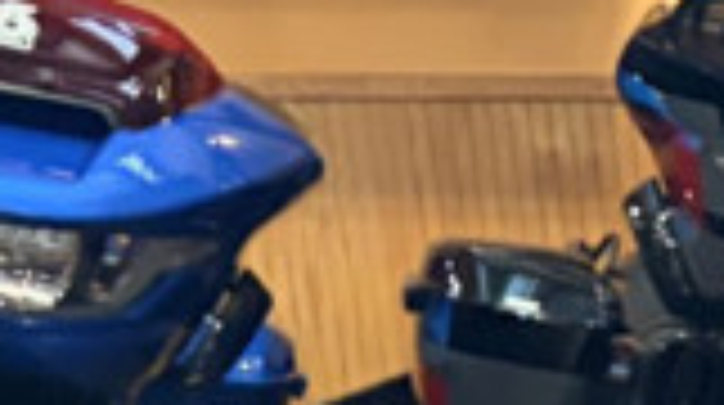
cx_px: 1931
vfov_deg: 6.0
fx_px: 3604
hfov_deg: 9.7
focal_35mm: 188
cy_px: 1130
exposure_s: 1/60
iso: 320
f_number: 1.6
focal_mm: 5.96
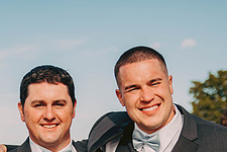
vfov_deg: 11.5
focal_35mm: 116
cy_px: 194
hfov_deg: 17.6
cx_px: 60
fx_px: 731
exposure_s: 1/4000
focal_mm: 45
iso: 500
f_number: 2.8
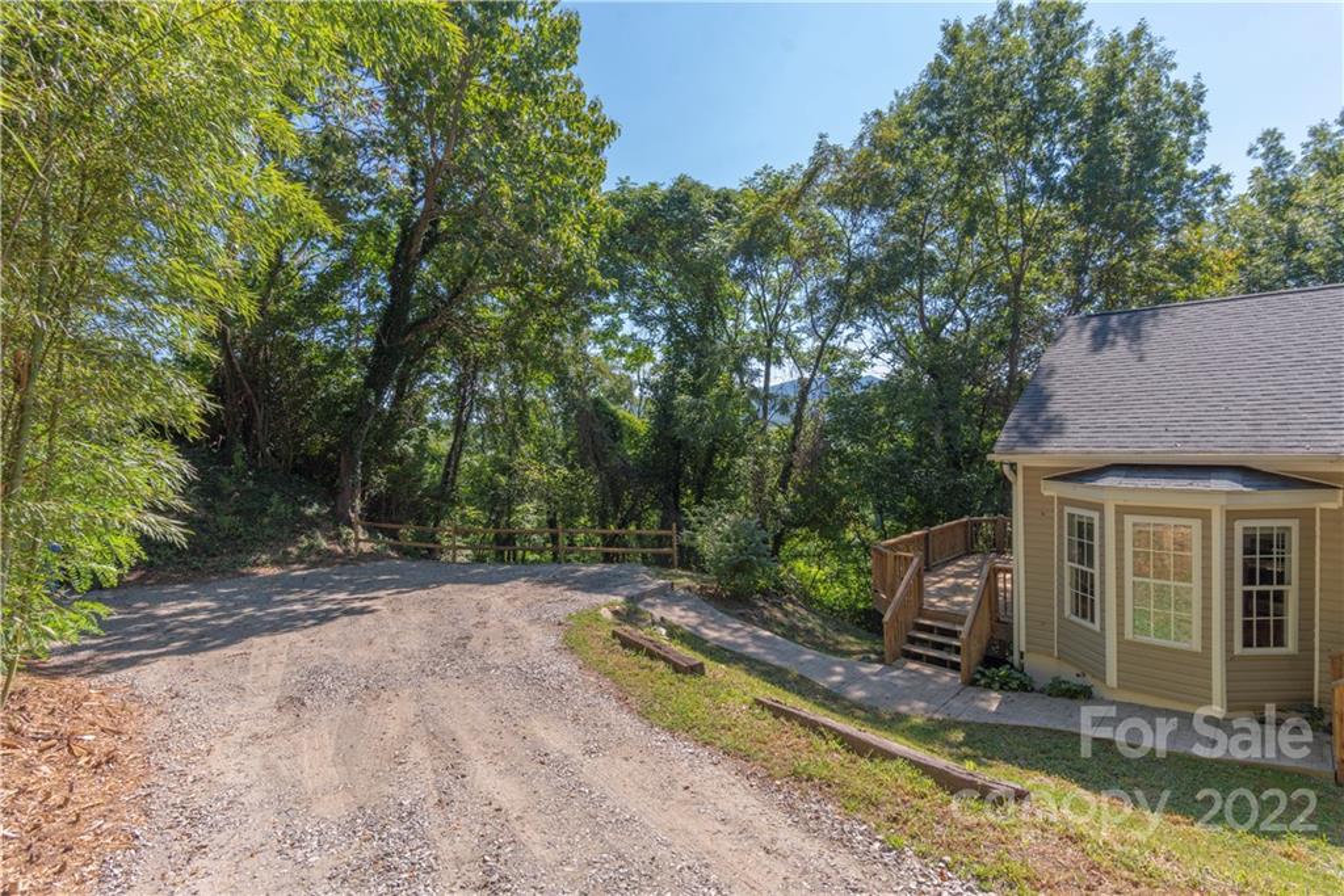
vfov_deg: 70.5
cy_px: 448
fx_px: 635
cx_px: 672
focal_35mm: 17
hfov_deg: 93.3
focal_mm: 17
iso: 400
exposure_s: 1/500
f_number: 7.1
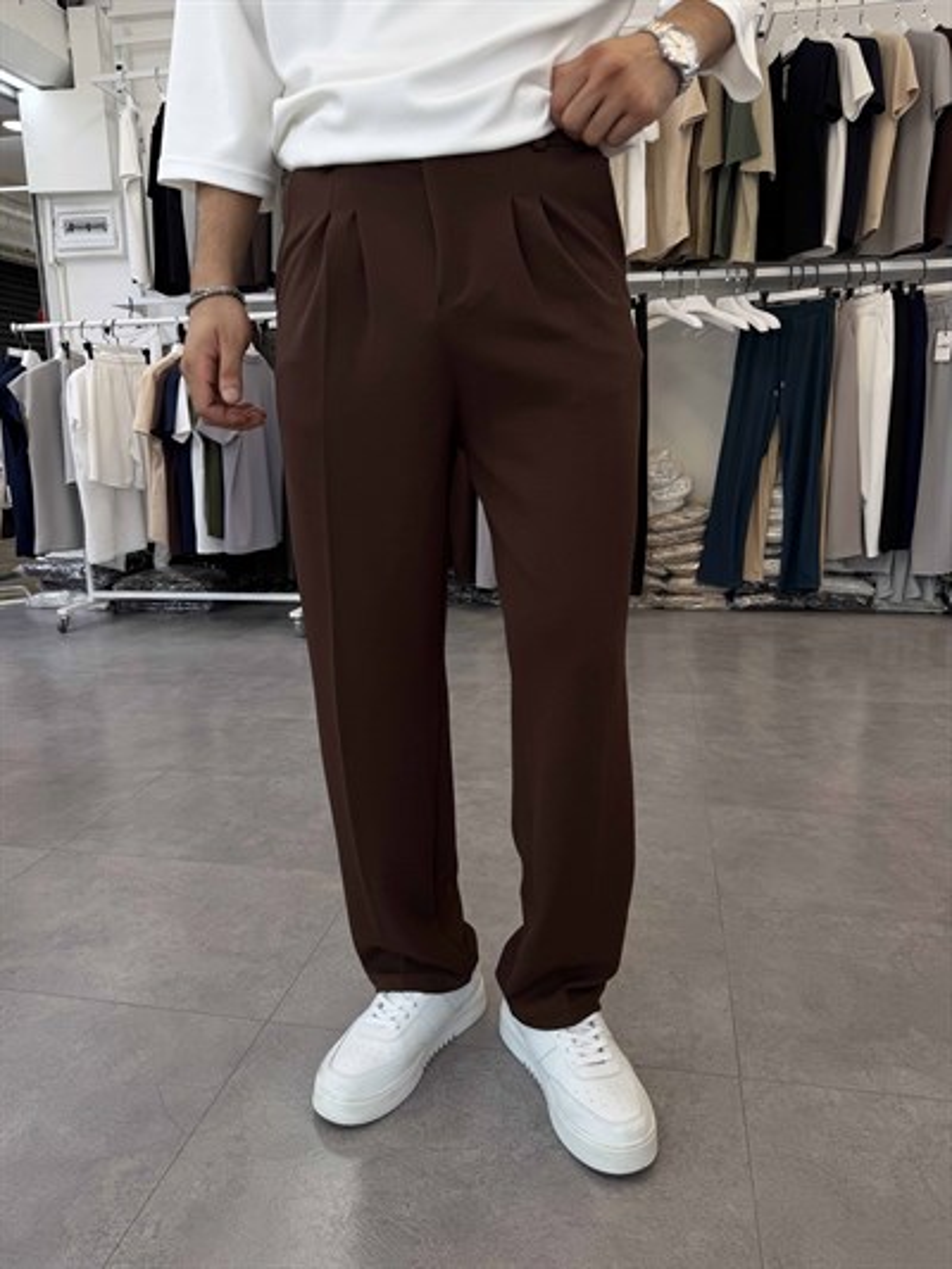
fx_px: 880
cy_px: 634
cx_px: 476
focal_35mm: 24
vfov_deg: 71.6
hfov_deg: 56.8
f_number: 1.78
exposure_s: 1/177
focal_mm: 6.76
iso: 64
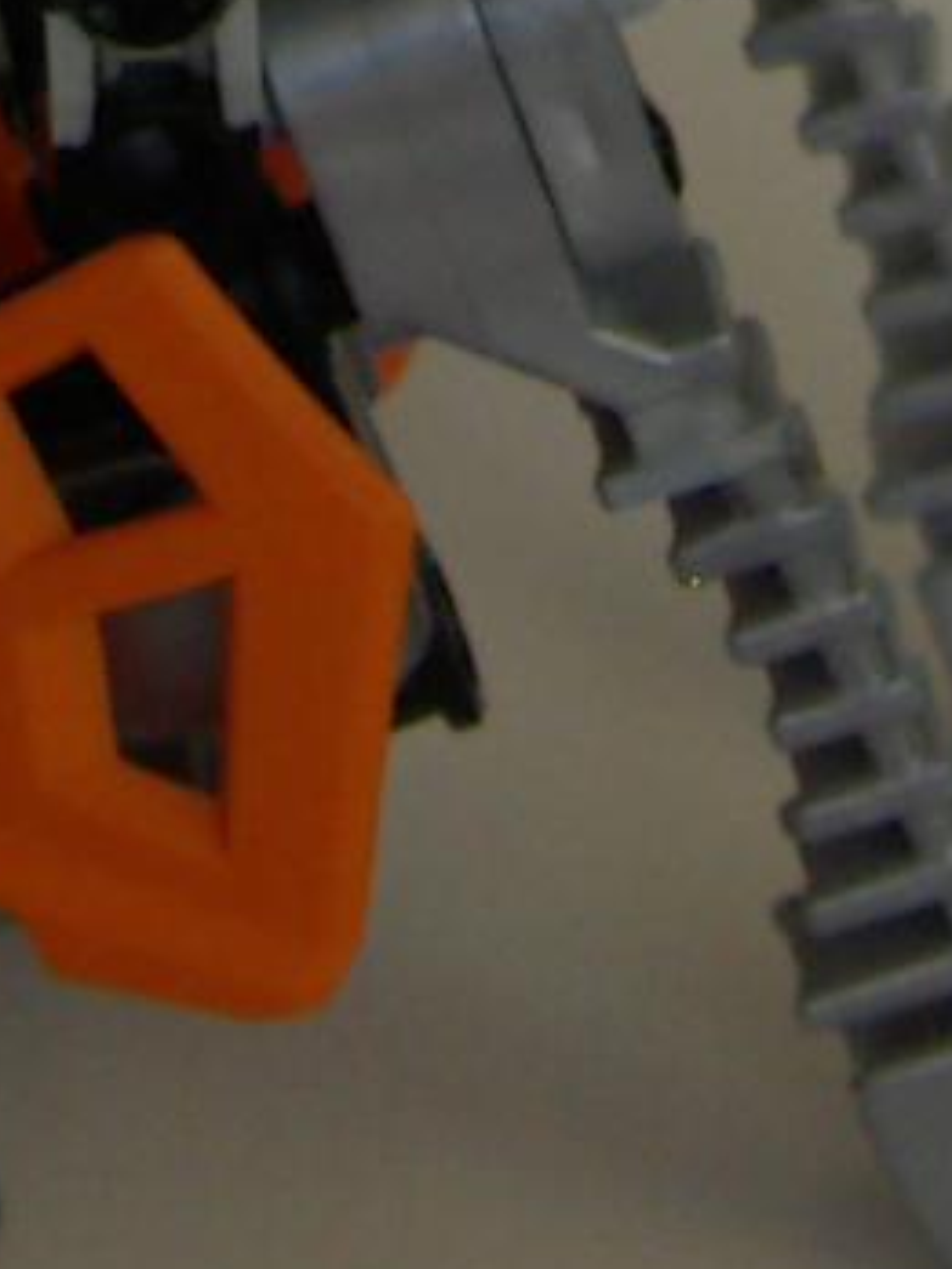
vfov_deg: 5.2
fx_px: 12797
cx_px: -248
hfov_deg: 4.2
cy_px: -3293
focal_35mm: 349
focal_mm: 28
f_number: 4.5
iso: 400
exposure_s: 1/90
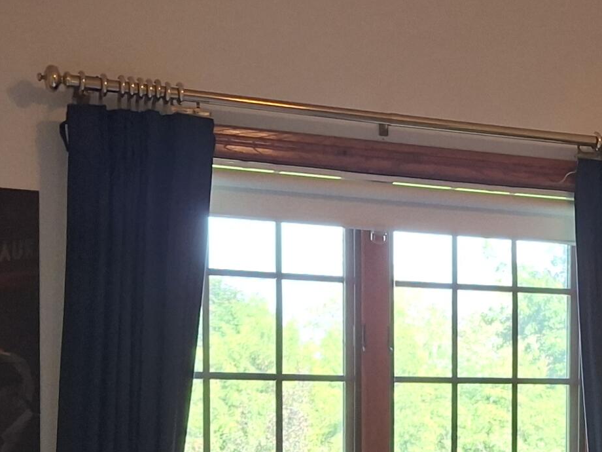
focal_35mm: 75
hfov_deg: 24.9
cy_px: 484
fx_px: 1304
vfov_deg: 18.9
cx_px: 583
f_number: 1.8
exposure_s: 1/120
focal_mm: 5.54
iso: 250
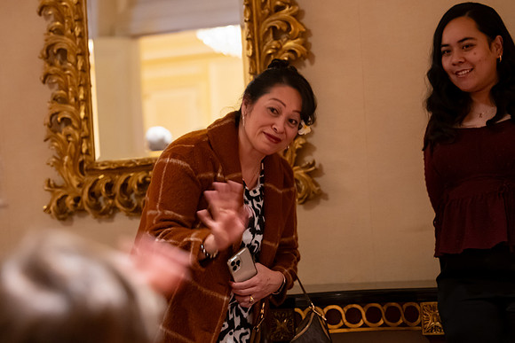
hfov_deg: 18.4
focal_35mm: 111
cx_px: 240
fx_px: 1589
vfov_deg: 12.3
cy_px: 156
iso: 4000
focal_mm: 80
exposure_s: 1/40
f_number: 2.8
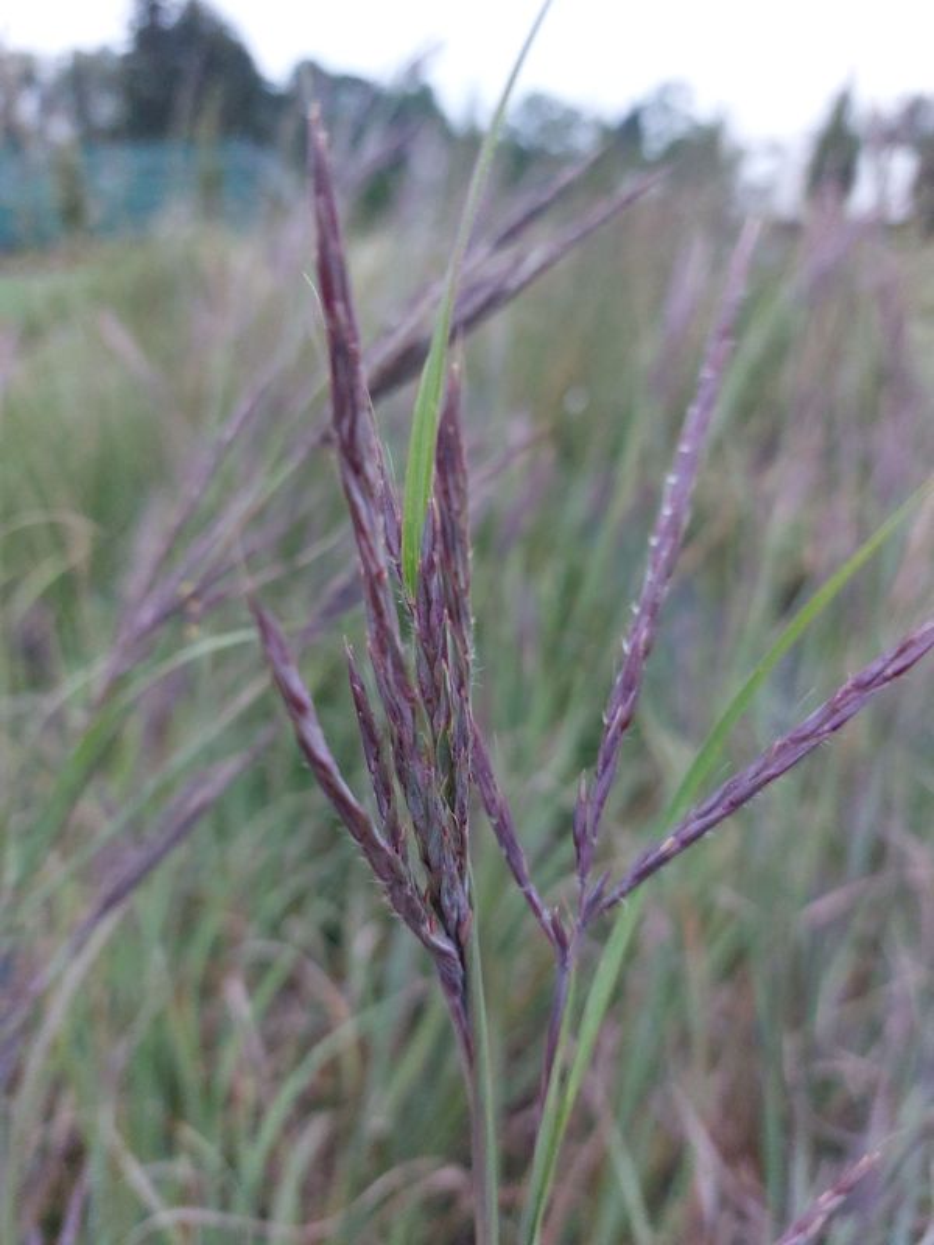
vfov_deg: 69.4
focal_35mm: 25
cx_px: 467
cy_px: 622
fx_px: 899
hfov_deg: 54.9
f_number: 1.8
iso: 500
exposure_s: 1/50
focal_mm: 5.23
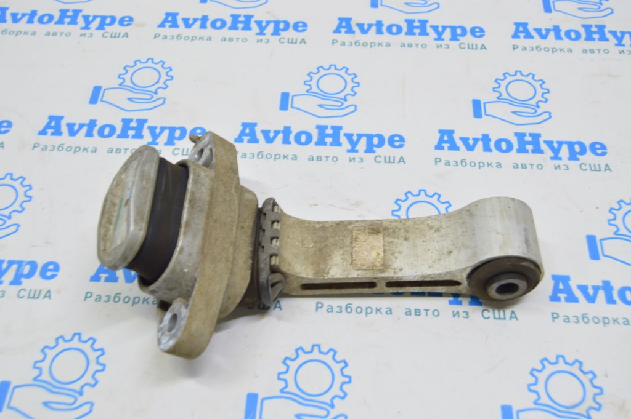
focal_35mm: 42
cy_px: 210
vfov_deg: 31.8
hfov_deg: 46.4
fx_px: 736
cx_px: 316
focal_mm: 28
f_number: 5.6
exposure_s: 1/20
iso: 400
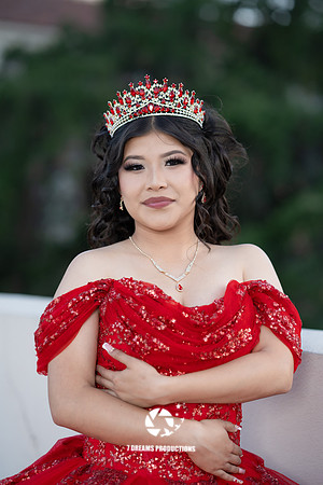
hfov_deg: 16.1
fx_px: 1144
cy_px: 242
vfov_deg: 23.9
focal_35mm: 85
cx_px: 162
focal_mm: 85
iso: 160
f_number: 2
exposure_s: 1/125
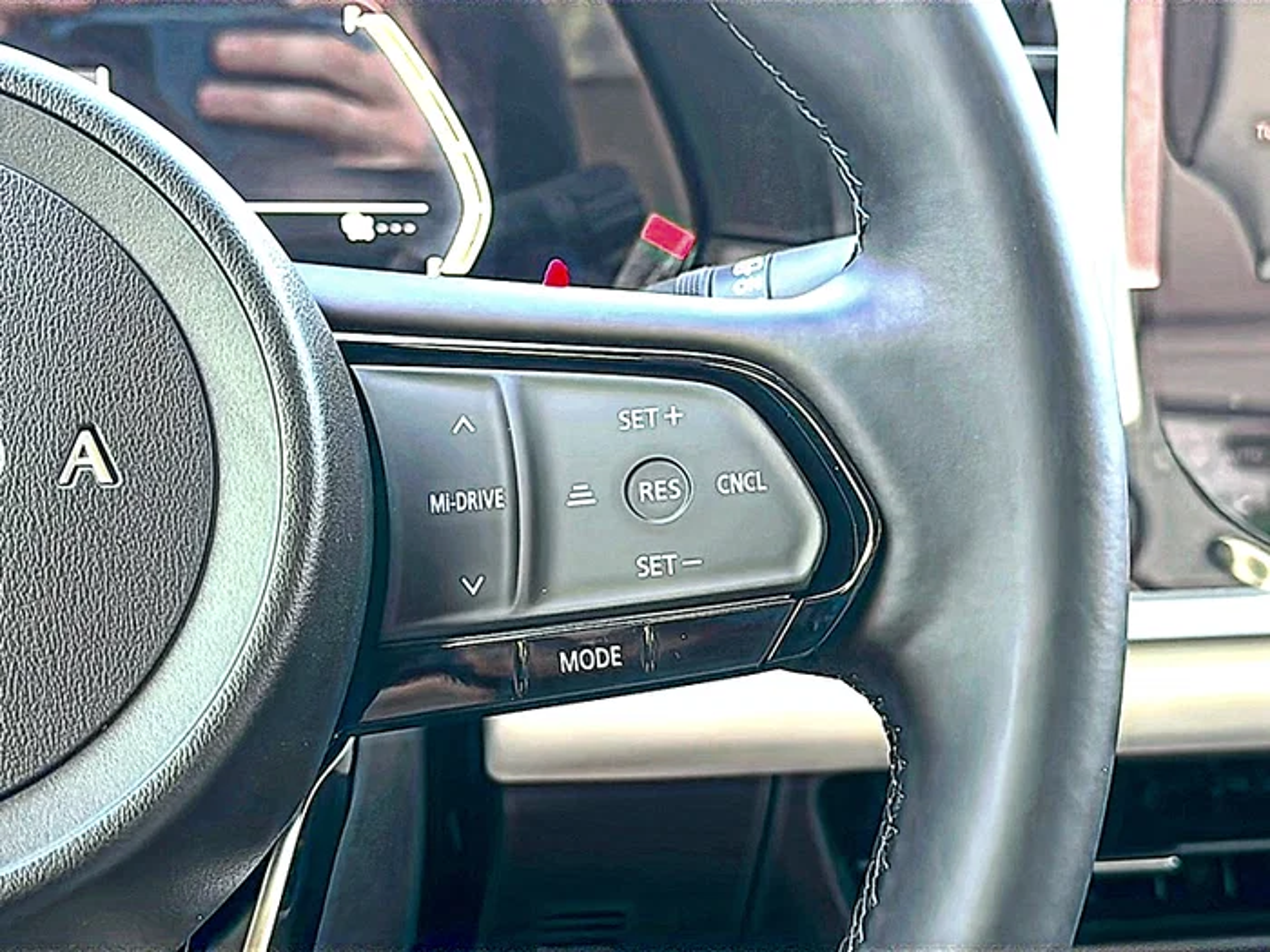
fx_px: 1834
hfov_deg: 38.2
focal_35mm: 50
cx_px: 635
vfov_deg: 29.1
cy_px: 476
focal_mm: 6.86
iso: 64
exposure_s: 1/73
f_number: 1.78
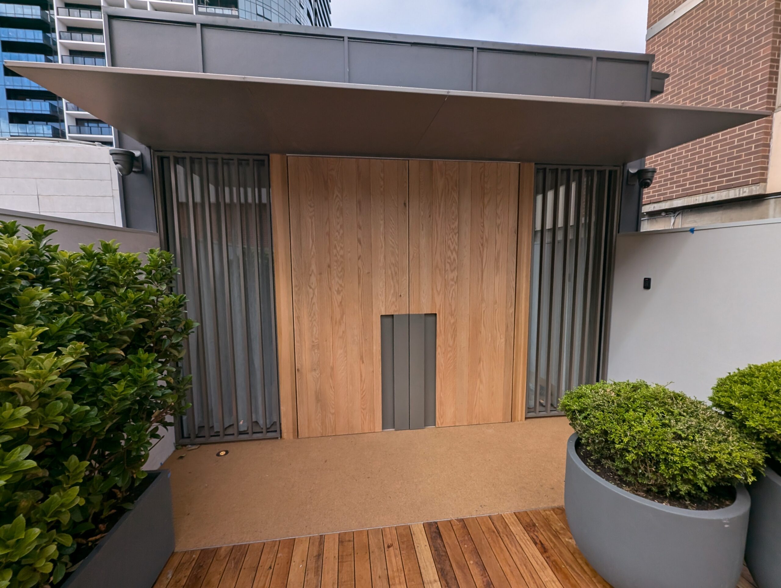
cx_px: 390
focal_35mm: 13
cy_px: 294
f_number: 2.2
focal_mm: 1.95
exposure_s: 1/1272
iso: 49
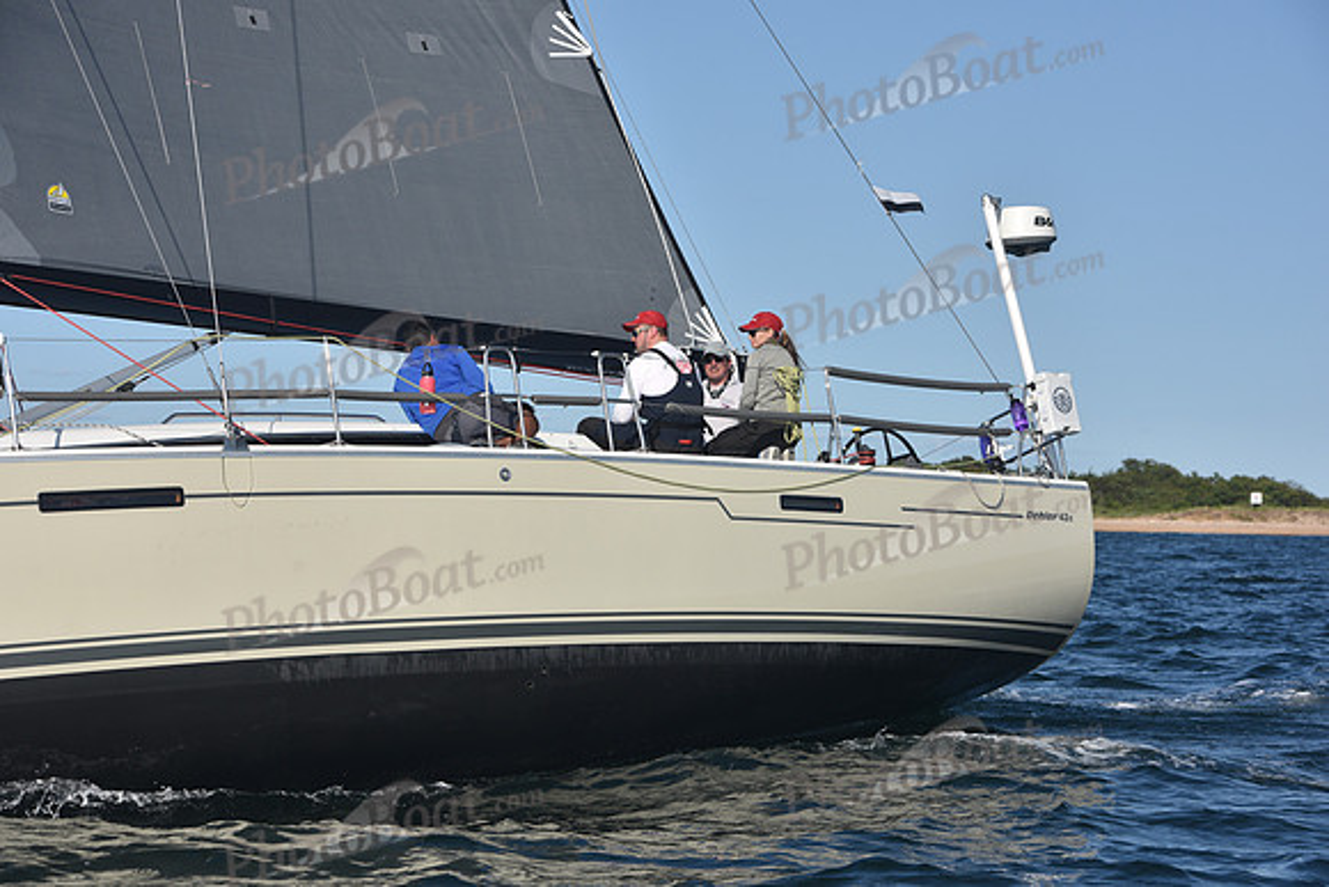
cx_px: 664
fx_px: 3692
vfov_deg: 13.7
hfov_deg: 20.4
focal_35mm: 100
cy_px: 444
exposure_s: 1/640
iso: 250
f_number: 8
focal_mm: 100
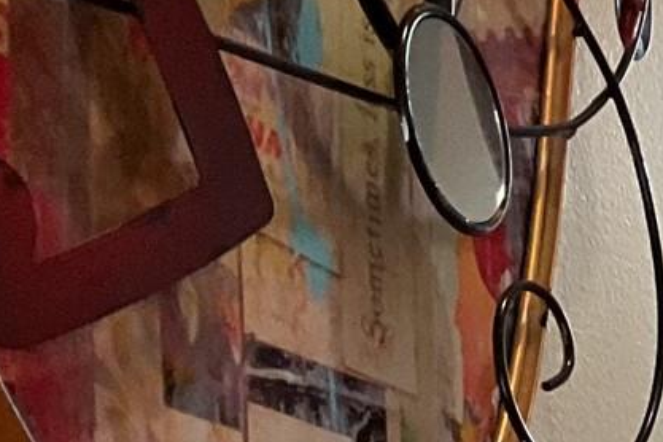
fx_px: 2725
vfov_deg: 8.9
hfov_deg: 11.8
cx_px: 1493
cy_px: 774
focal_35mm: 148
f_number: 1.8
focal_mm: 3
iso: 64
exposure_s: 1/60
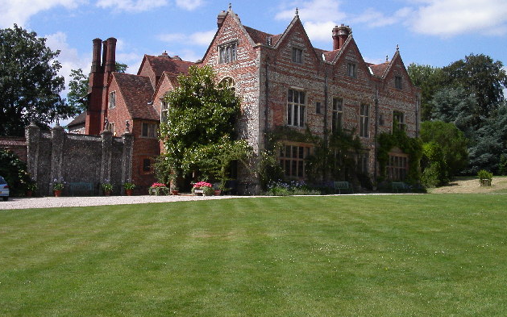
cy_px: 136
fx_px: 566
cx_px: 251
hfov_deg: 48.2
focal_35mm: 41
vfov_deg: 31.2
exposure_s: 1/350
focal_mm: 7.8
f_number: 8
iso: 100
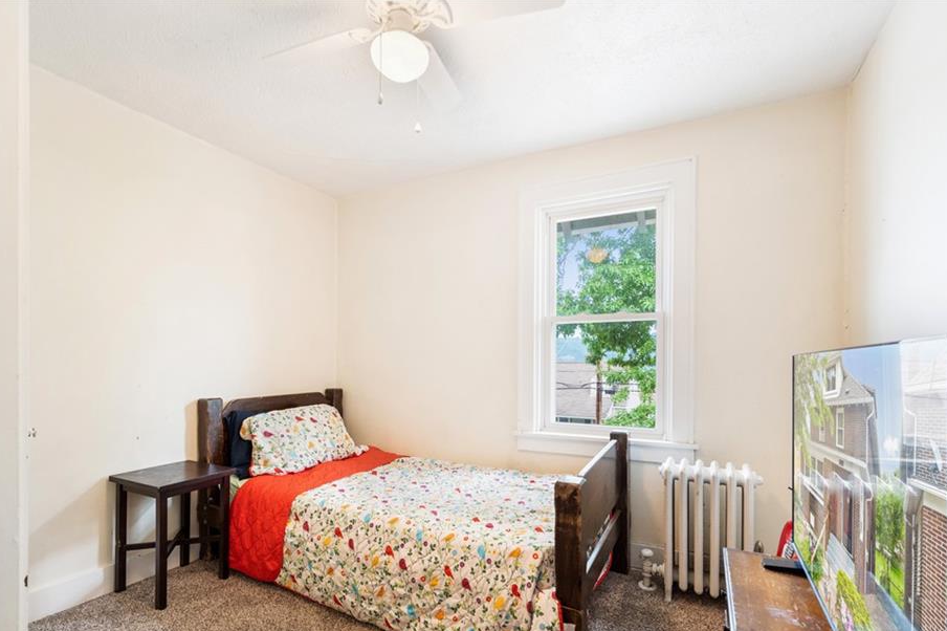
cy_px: 355
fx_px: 447
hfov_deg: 93.3
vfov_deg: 70.1
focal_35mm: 17
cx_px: 459
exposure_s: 1/50
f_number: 3.5
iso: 2000
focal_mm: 15
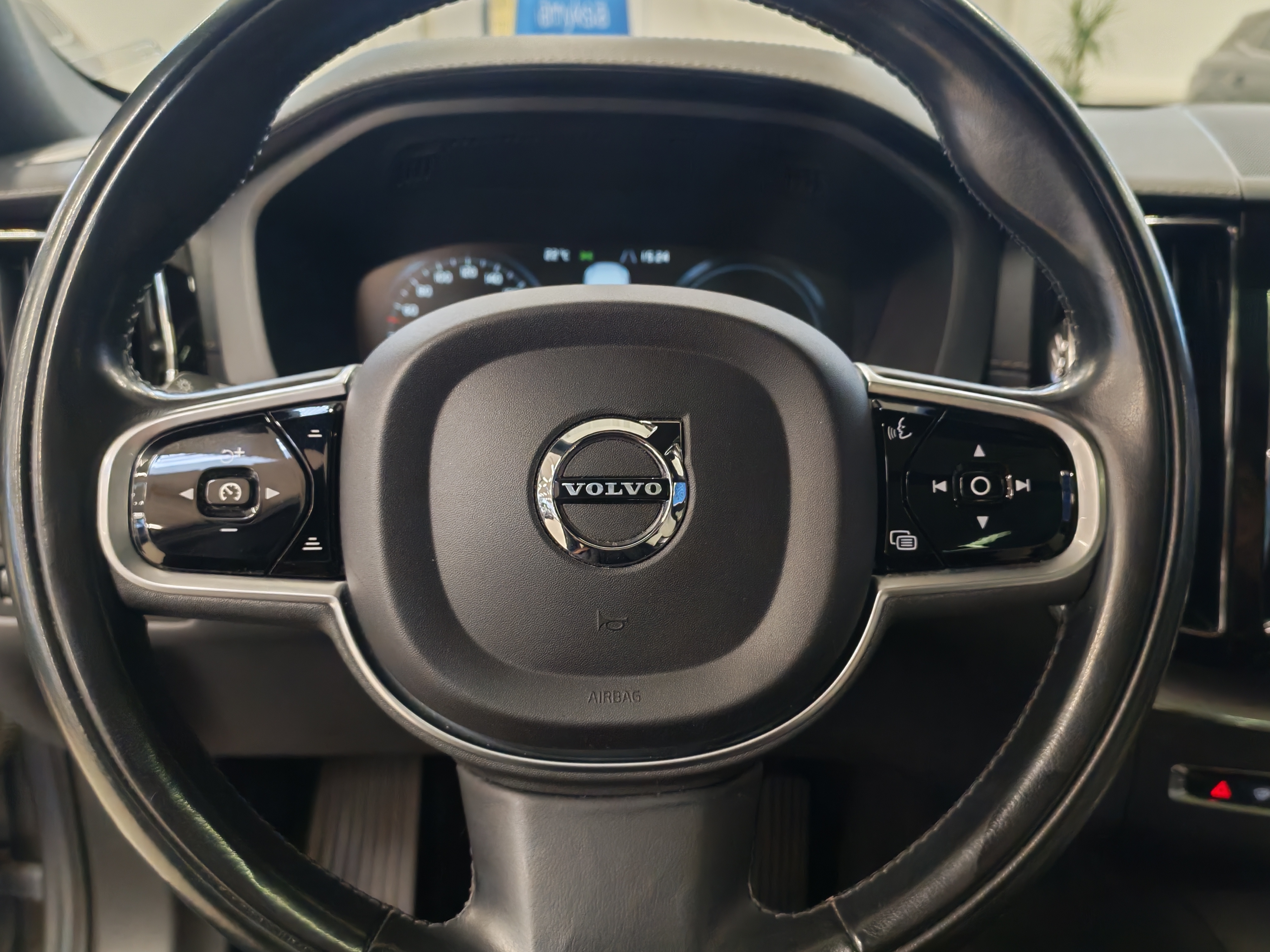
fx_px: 1211
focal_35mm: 33
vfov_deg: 42.9
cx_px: 635
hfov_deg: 55.4
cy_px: 476
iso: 1250
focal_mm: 6.12
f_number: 1.9
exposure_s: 1/100
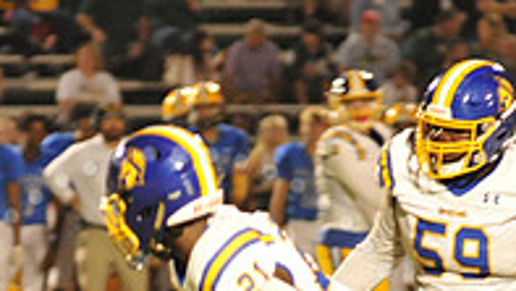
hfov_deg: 3.5
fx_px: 8418
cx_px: 175
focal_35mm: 615
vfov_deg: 2.0
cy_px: 393
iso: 5000
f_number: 4.5
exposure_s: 1/200
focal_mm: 200
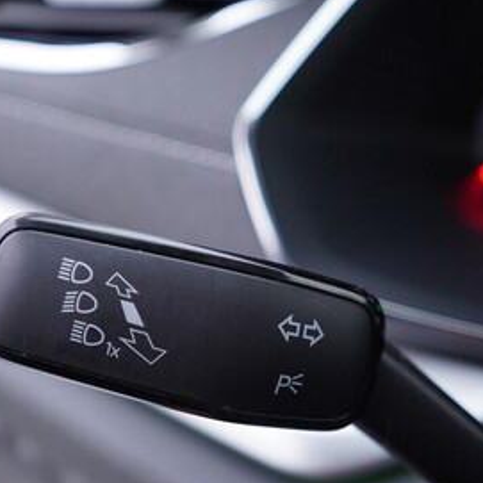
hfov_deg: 27.5
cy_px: 261
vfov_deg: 27.7
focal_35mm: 62
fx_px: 979
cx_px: 157
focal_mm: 24
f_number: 2.8
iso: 160
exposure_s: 1/40
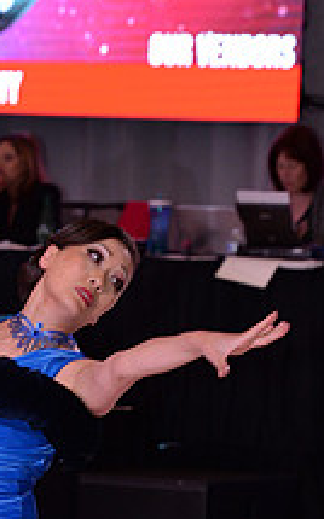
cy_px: 635
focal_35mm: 344
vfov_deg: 6.1
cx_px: 8
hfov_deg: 3.8
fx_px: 4870
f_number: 5.6
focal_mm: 125
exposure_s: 1/250
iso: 2000
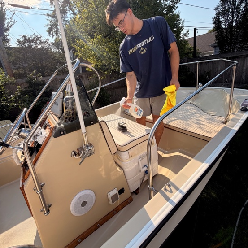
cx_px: 122
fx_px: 138
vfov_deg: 83.4
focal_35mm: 17
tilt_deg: -16.6
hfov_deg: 84.0
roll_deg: +7.1
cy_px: 106
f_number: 2.2
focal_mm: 2.22
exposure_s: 1/770
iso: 32
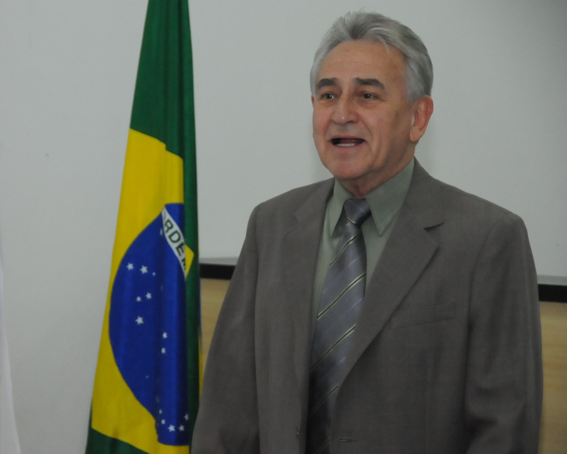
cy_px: 227
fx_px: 2568
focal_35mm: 153
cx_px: 230
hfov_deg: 12.6
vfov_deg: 10.1
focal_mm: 90
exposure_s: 1/250
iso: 3200
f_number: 5.3
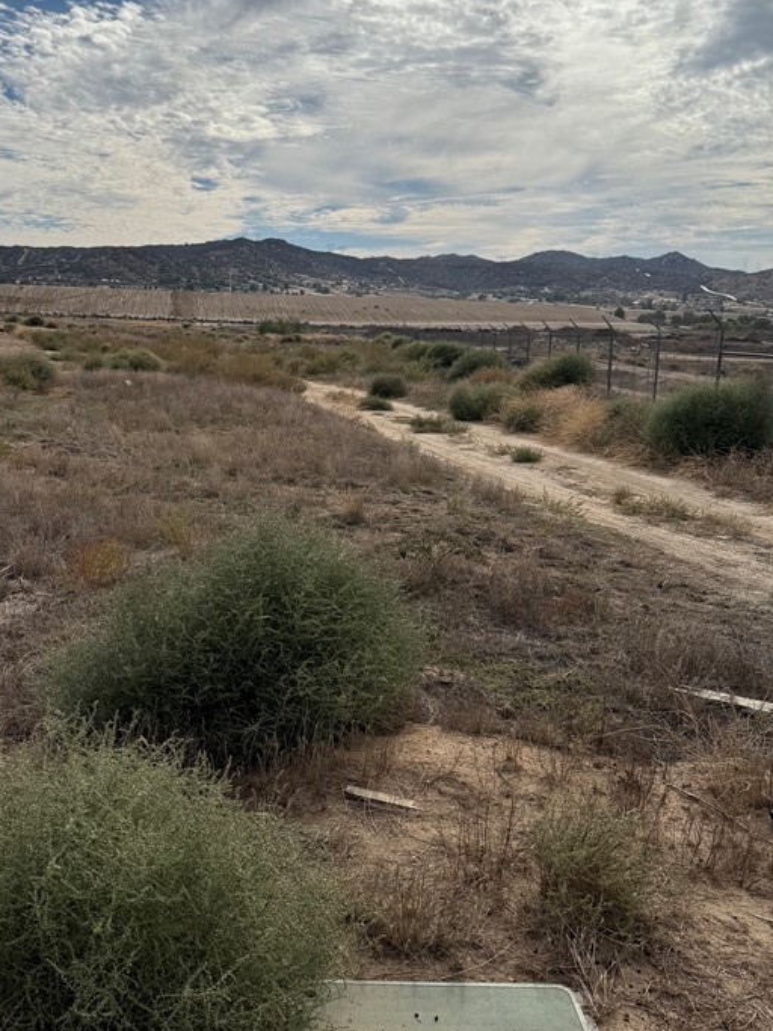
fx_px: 1072
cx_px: 278
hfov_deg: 39.3
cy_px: 480
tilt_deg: -7.1
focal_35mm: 36
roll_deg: -2.7
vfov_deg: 51.3
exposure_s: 1/14286
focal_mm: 6.76
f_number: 1.78
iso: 80
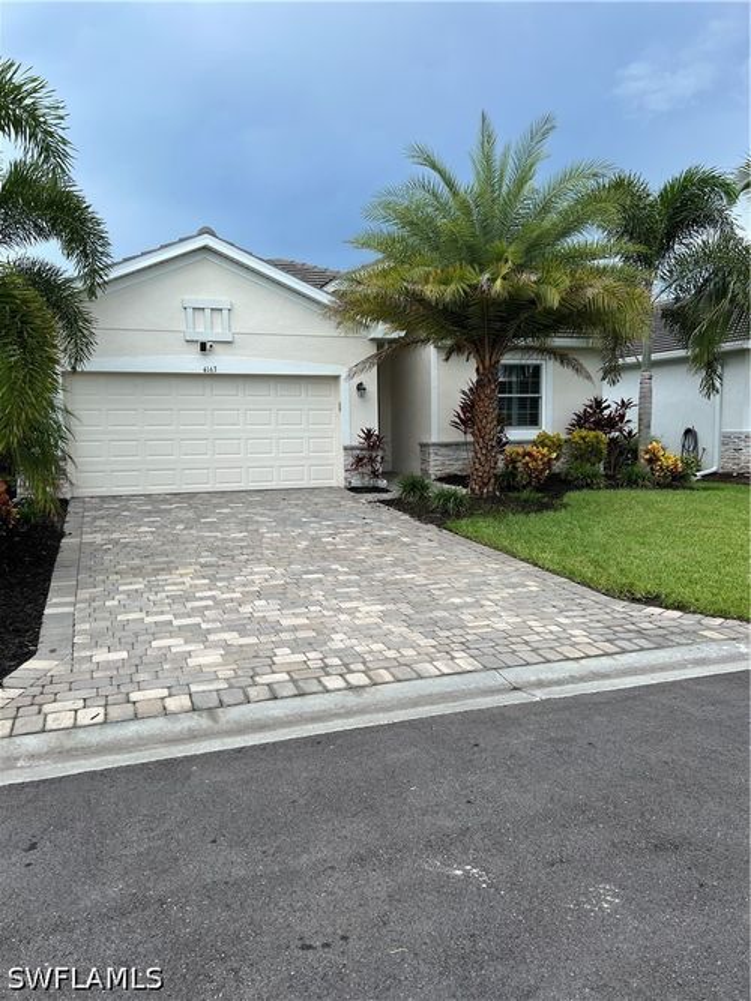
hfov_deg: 53.0
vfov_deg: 67.3
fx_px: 752
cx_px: 376
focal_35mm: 26
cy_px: 500
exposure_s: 1/1468
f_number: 1.5
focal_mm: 5.7
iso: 50
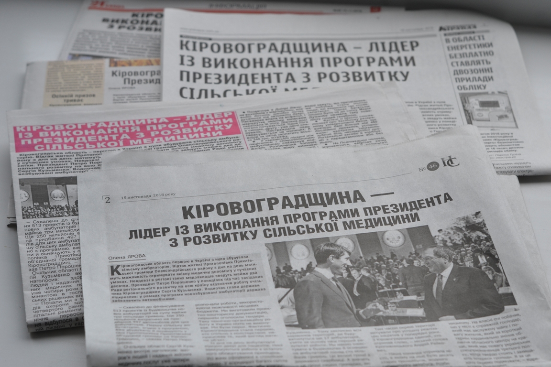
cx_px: 276
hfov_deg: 27.0
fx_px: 1148
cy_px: 184
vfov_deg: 18.2
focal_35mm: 75
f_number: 5.6
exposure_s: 1/125
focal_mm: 50
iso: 250
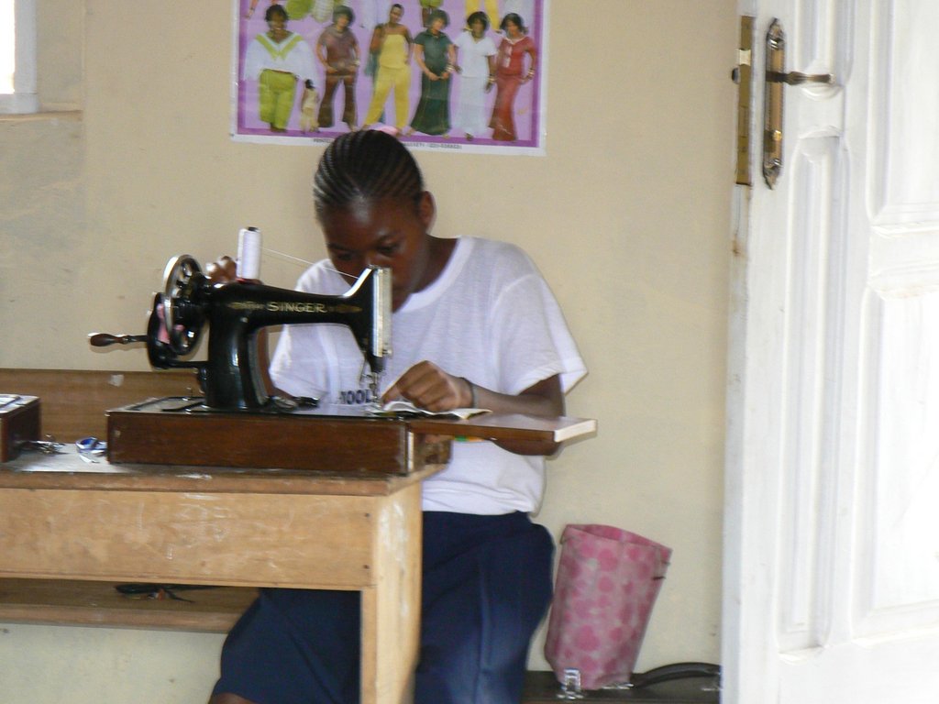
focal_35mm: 171
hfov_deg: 11.6
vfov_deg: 8.7
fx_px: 4639
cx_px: 470
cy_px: 352
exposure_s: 1/30
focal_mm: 28.6
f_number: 3.3
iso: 200
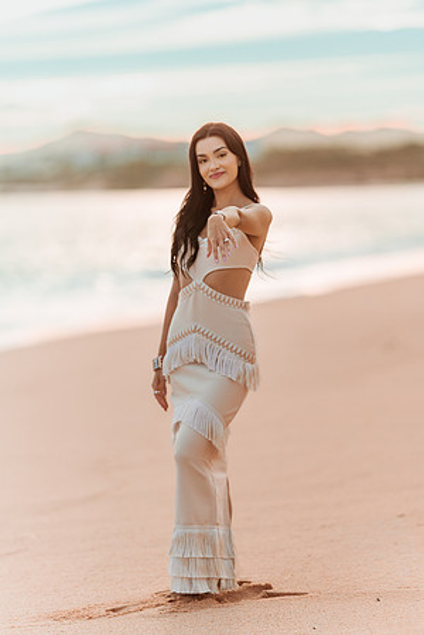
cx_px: 212
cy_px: 318
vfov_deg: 15.2
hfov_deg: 10.2
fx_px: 2385
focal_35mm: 135
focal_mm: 135
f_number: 1.8
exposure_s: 1/8000
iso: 320
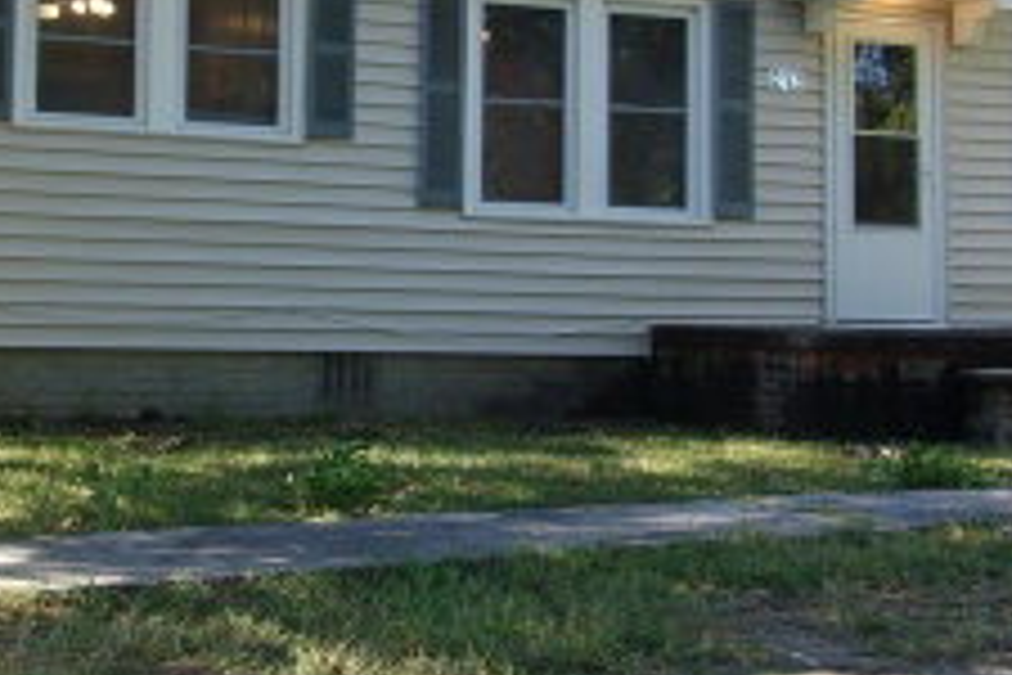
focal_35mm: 64
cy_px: 207
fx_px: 1799
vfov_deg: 21.1
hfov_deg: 31.2
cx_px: 333
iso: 80
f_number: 3
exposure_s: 1/110
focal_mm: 4.9
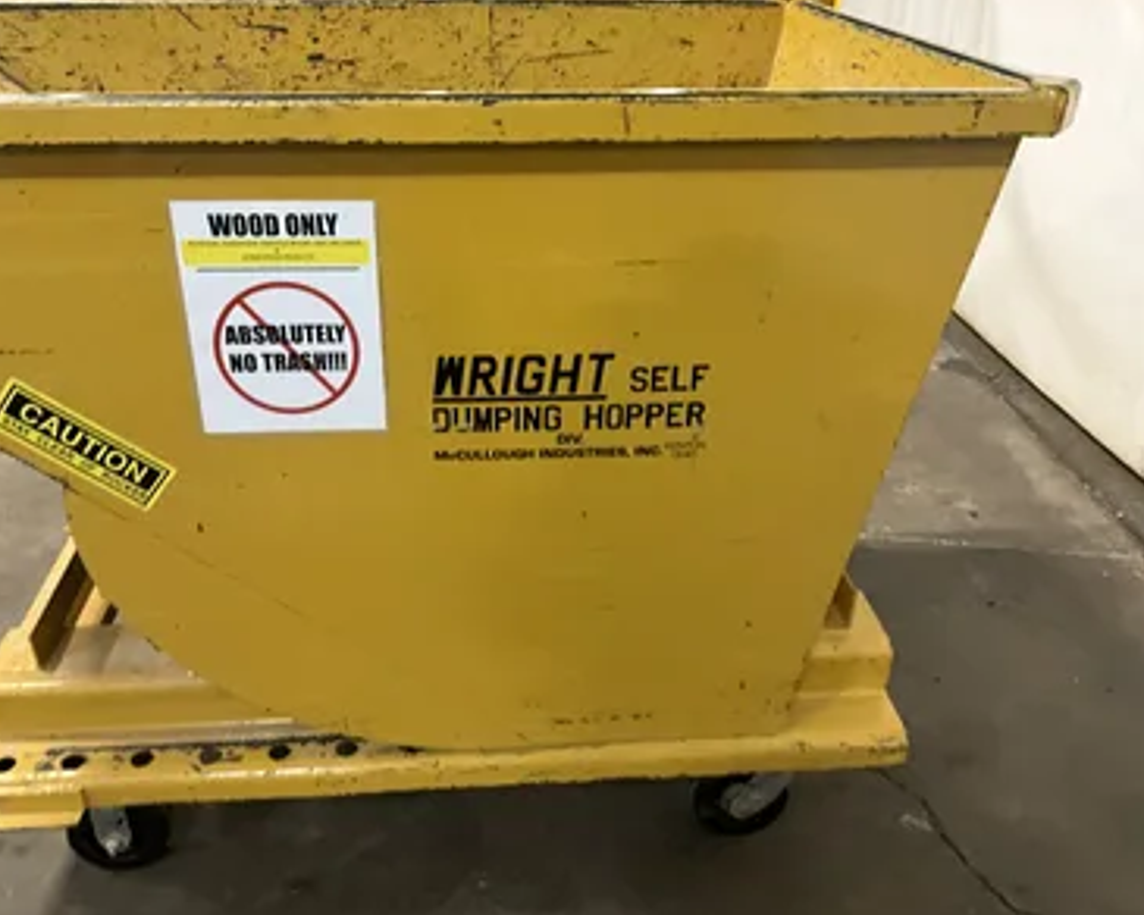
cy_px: 451
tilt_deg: -28.6
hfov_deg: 57.1
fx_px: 1050
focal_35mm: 31
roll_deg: -4.4
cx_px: 527
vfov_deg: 47.1
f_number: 1.8
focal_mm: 3
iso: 320
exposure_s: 1/30
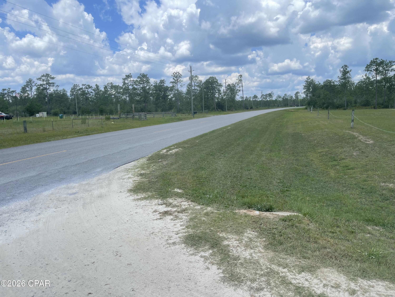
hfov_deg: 69.4
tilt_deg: -8.7
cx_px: 198
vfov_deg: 54.9
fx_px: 285
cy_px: 148
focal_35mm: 25
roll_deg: +0.7
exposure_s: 1/3448
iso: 32
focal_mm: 5.1
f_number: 1.6
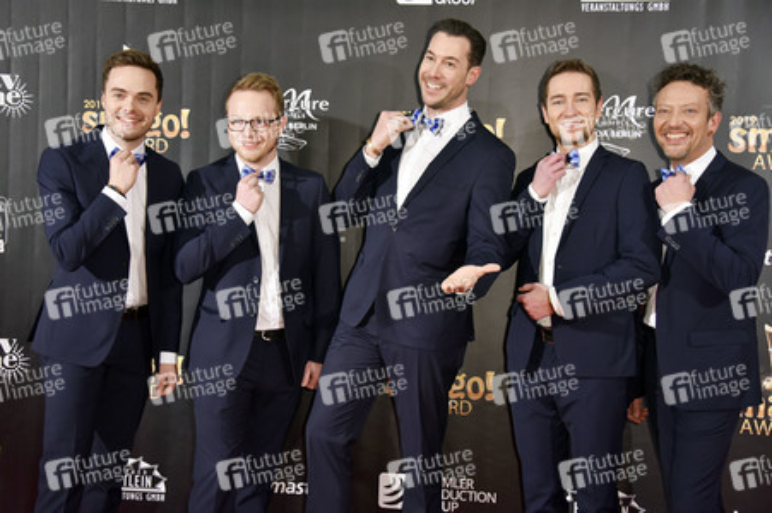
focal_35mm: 58
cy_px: 256
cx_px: 386
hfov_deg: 34.5
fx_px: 1243
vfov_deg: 23.3
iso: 1000
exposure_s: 1/160
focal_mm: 58
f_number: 5.6
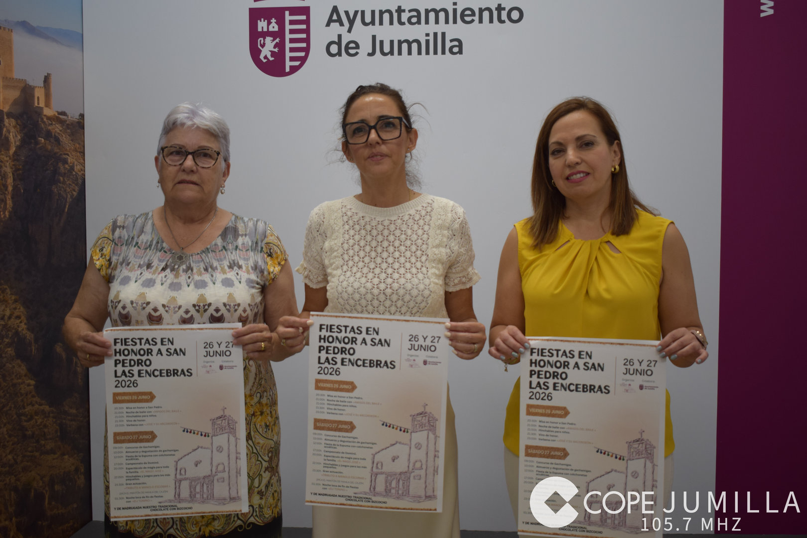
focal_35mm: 45
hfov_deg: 43.6
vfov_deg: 29.9
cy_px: 269
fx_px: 1009
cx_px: 404
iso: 500
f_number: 4.2
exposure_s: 1/60
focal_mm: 30
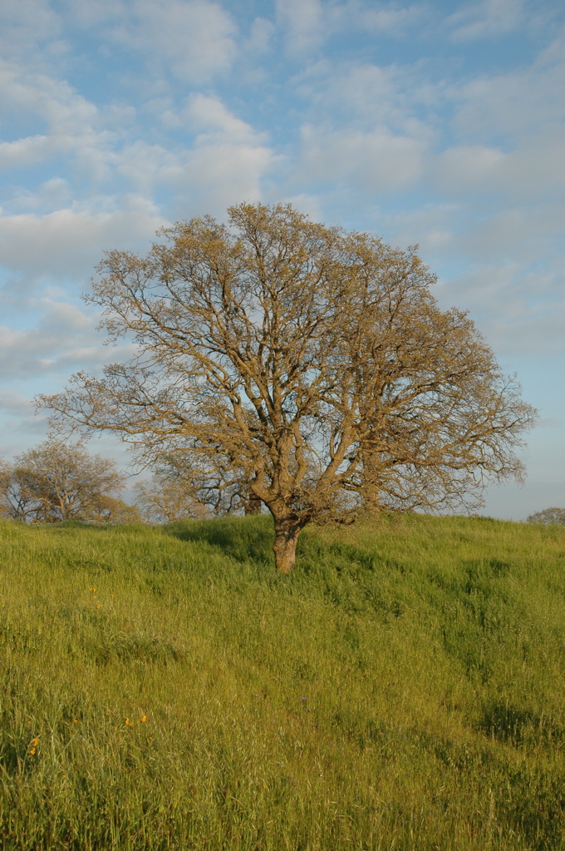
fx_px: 849
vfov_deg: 53.2
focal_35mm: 36
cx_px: 282
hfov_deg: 36.8
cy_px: 426
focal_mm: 24
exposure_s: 1/200
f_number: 7.1
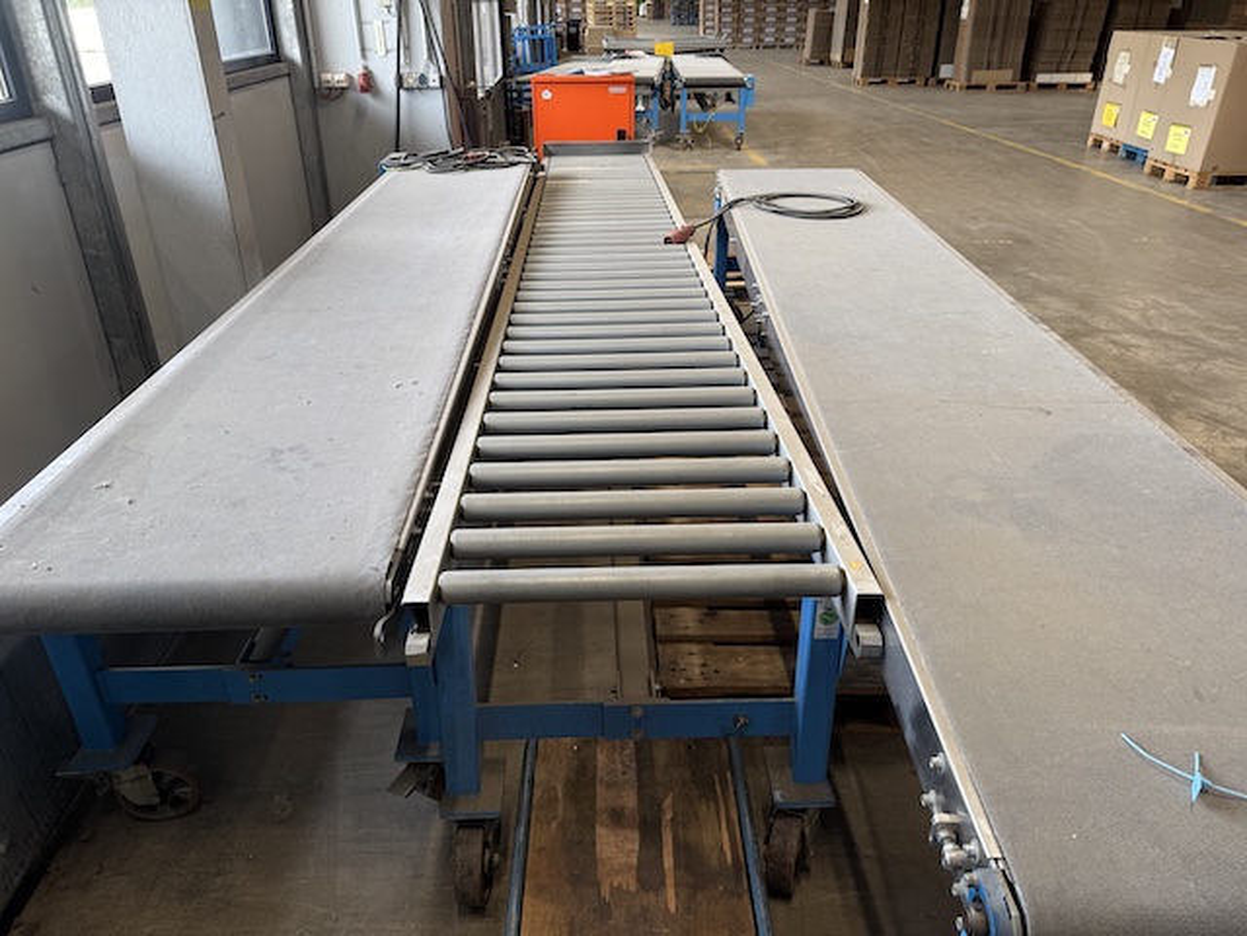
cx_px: 624
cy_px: 468
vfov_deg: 56.8
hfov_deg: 71.6
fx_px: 865
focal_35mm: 24
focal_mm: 6.76
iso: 80
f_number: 1.78
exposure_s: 1/100
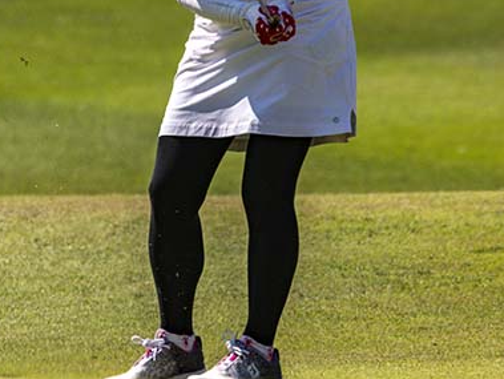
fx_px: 23041
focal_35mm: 1581
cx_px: 48
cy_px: 41
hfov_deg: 1.3
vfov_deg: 0.9
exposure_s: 1/2500
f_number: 8
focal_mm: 650
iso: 450
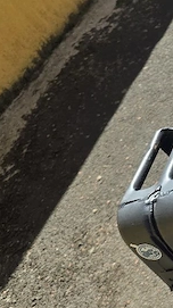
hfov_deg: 14.7
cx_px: 289
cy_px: 77
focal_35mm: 74
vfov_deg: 28.2
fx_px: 605
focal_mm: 6.3
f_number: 1.7
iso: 80
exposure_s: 1/5000
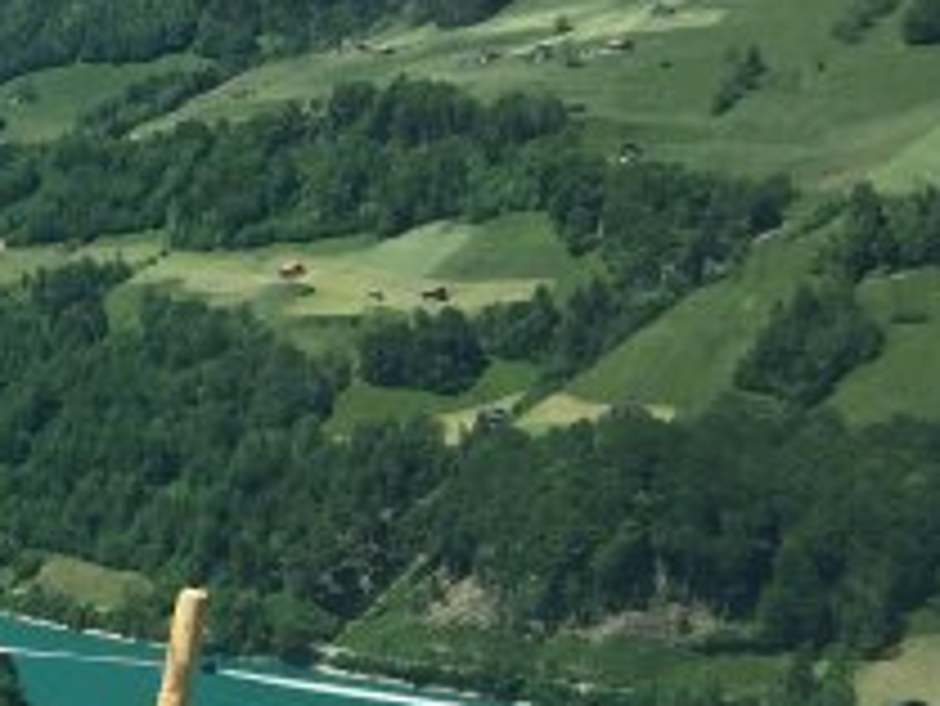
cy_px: 483
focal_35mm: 85
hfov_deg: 20.7
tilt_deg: -6.6
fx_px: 2310
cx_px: -324
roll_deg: -2.3
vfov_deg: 17.3
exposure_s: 1/1041
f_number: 2.2
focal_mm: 4.15
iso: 32
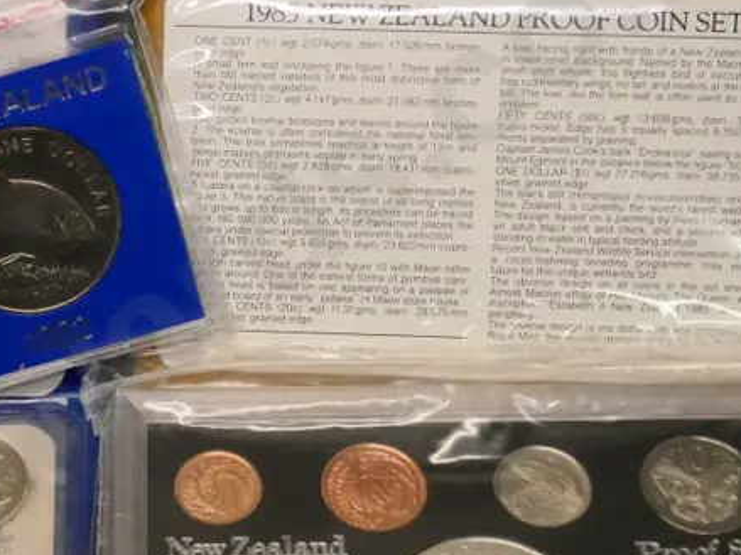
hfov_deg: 22.8
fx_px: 1798
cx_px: 89
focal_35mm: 84
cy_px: 386
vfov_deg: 17.5
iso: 3200
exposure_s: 1/640
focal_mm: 18
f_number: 4
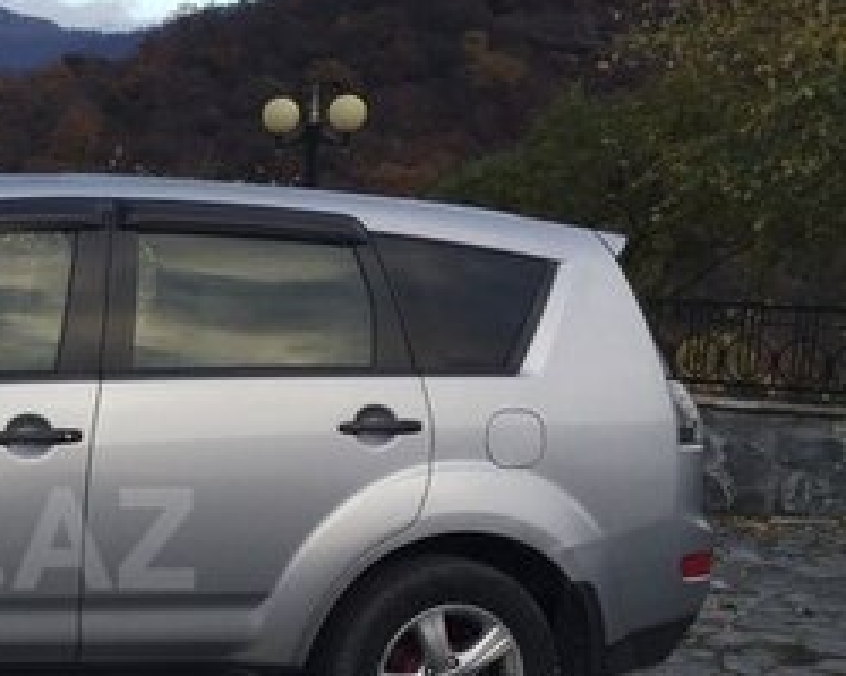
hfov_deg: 23.4
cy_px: 538
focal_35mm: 75
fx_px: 1877
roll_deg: -2.8
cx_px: -153
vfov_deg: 20.2
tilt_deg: -6.9
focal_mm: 4.15
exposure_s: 1/202
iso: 32
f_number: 2.2
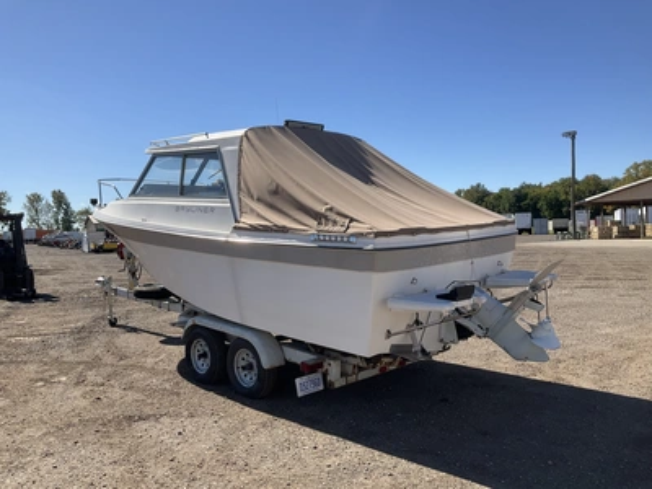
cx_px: 326
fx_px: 546
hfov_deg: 61.7
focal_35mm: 29
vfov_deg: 48.2
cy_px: 244
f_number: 1.8
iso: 25
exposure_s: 1/1912
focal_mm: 3
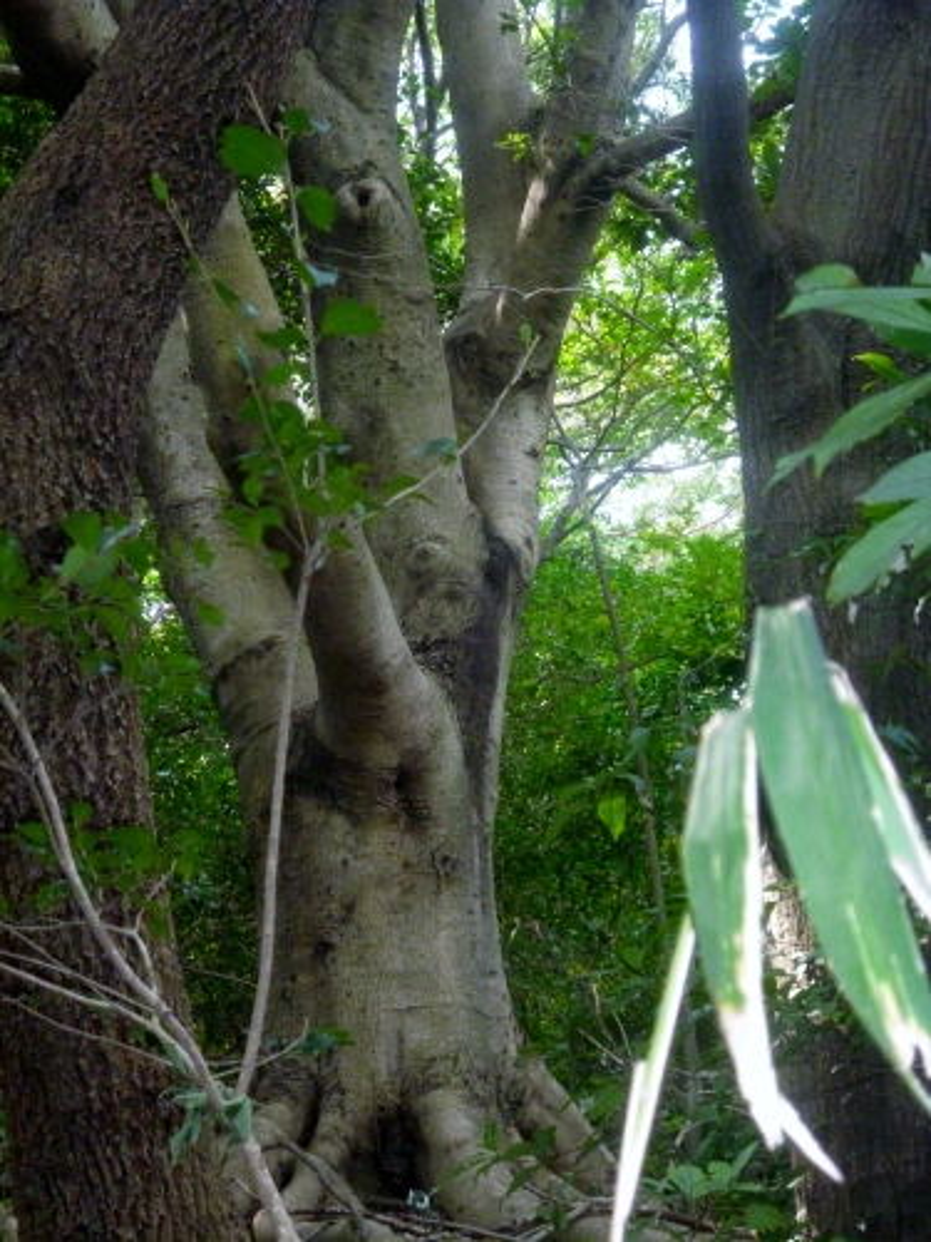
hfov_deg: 21.0
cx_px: 466
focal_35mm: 70
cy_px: 621
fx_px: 2510
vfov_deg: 27.8
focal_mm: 12.4
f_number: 4.2
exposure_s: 1/125
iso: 640
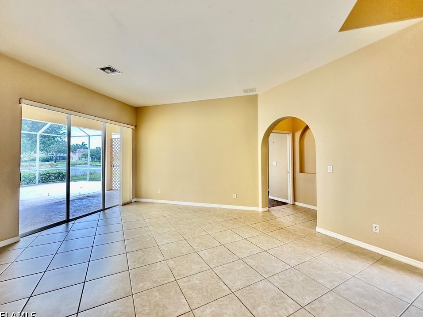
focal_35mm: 15
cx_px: 208
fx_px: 183
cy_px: 153
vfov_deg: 81.7
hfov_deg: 98.2
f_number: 2.2
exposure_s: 1/120
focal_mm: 2.22
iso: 100
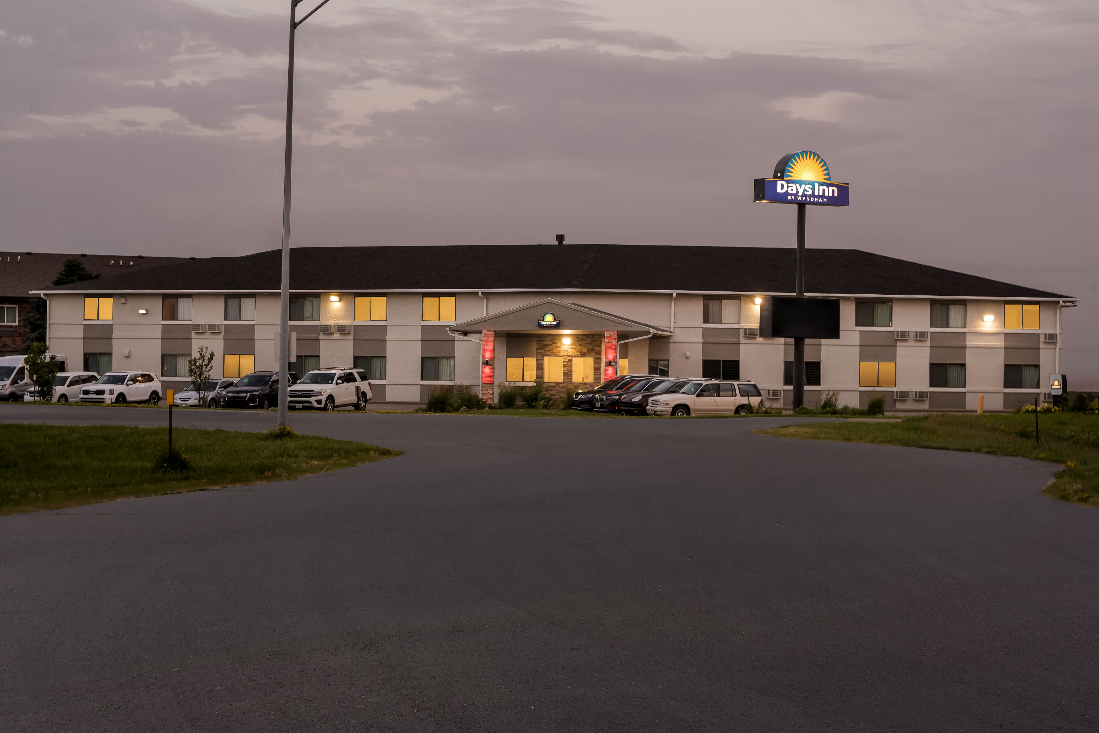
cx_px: 550
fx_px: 2381
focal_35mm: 78
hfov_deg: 26.0
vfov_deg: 17.5
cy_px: 366
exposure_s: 1/4
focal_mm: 78
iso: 400
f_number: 10
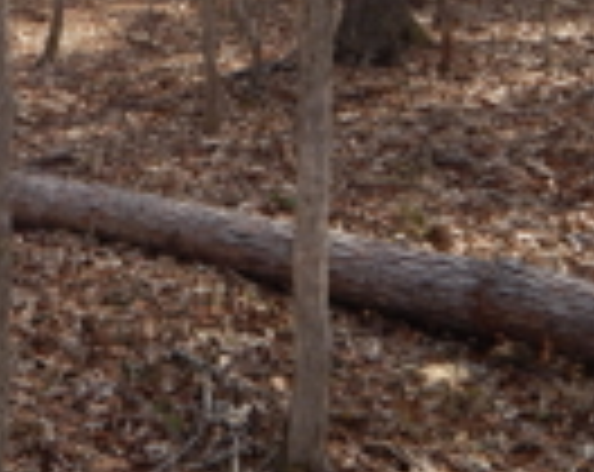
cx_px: -144
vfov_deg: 15.6
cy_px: -189
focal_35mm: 92
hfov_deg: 19.5
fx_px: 1614
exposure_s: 1/400
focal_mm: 5.6
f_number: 3.2
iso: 200
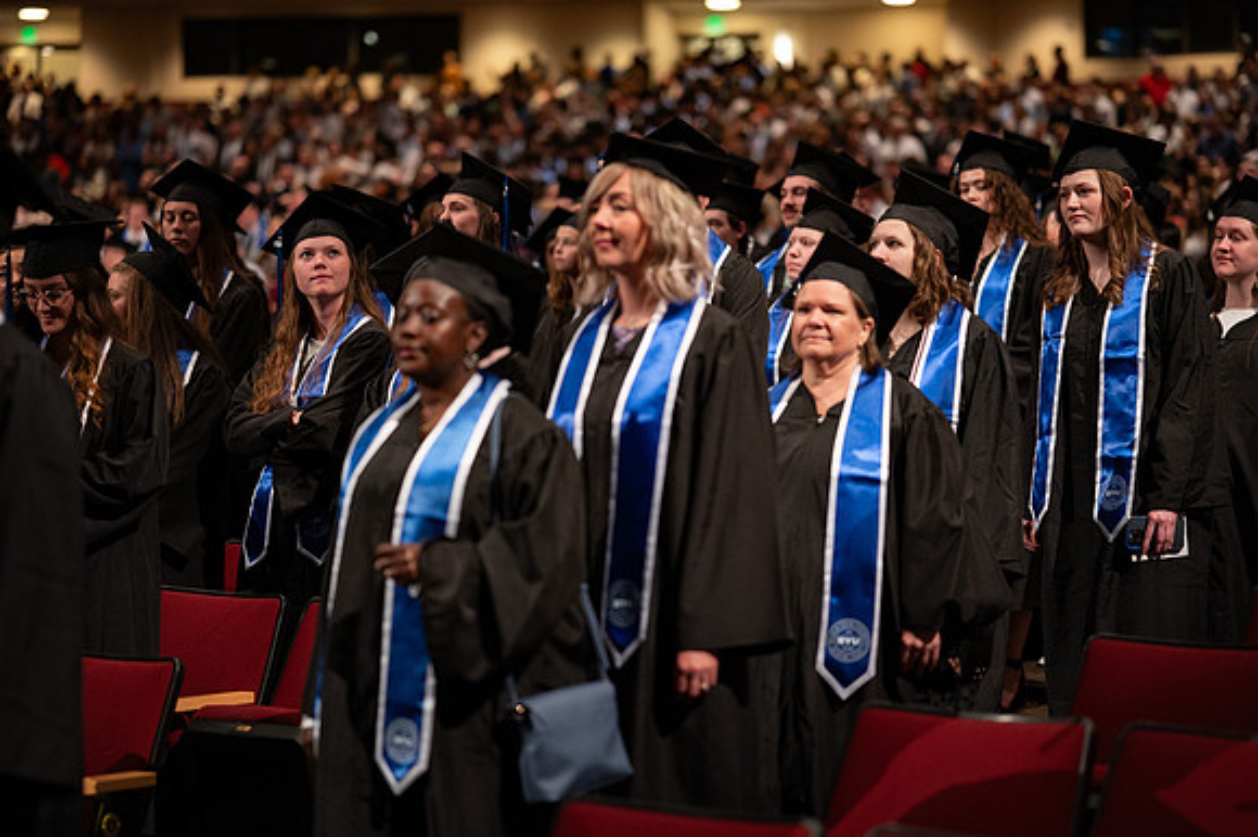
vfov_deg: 16.1
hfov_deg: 23.9
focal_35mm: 85
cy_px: 418
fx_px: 2968
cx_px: 629
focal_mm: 85
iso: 1250
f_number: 1.8
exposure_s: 1/200
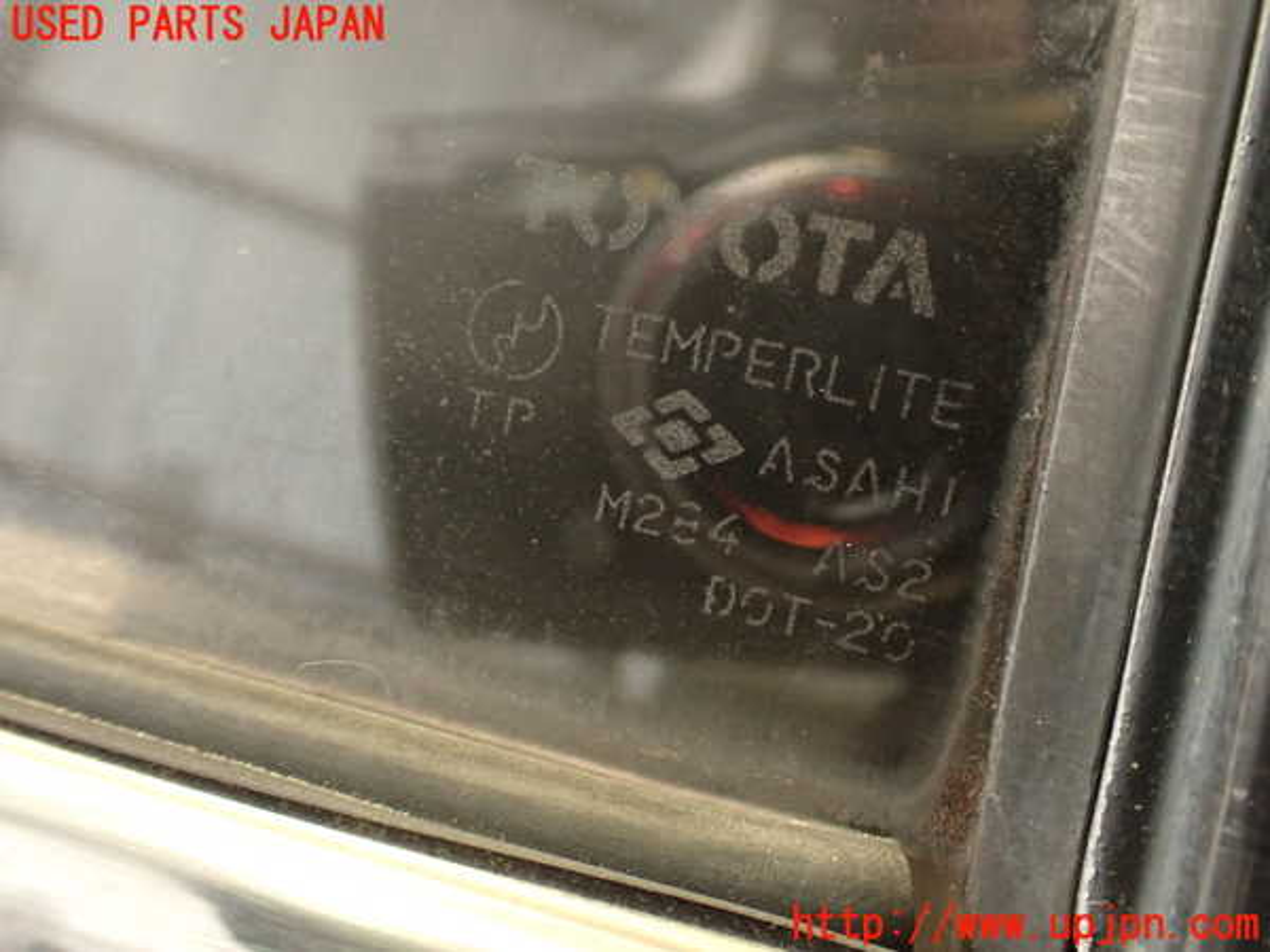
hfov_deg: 56.8
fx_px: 1174
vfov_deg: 44.2
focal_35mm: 32
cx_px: 635
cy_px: 476
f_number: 2.4
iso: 500
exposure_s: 1/30
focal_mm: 5.79
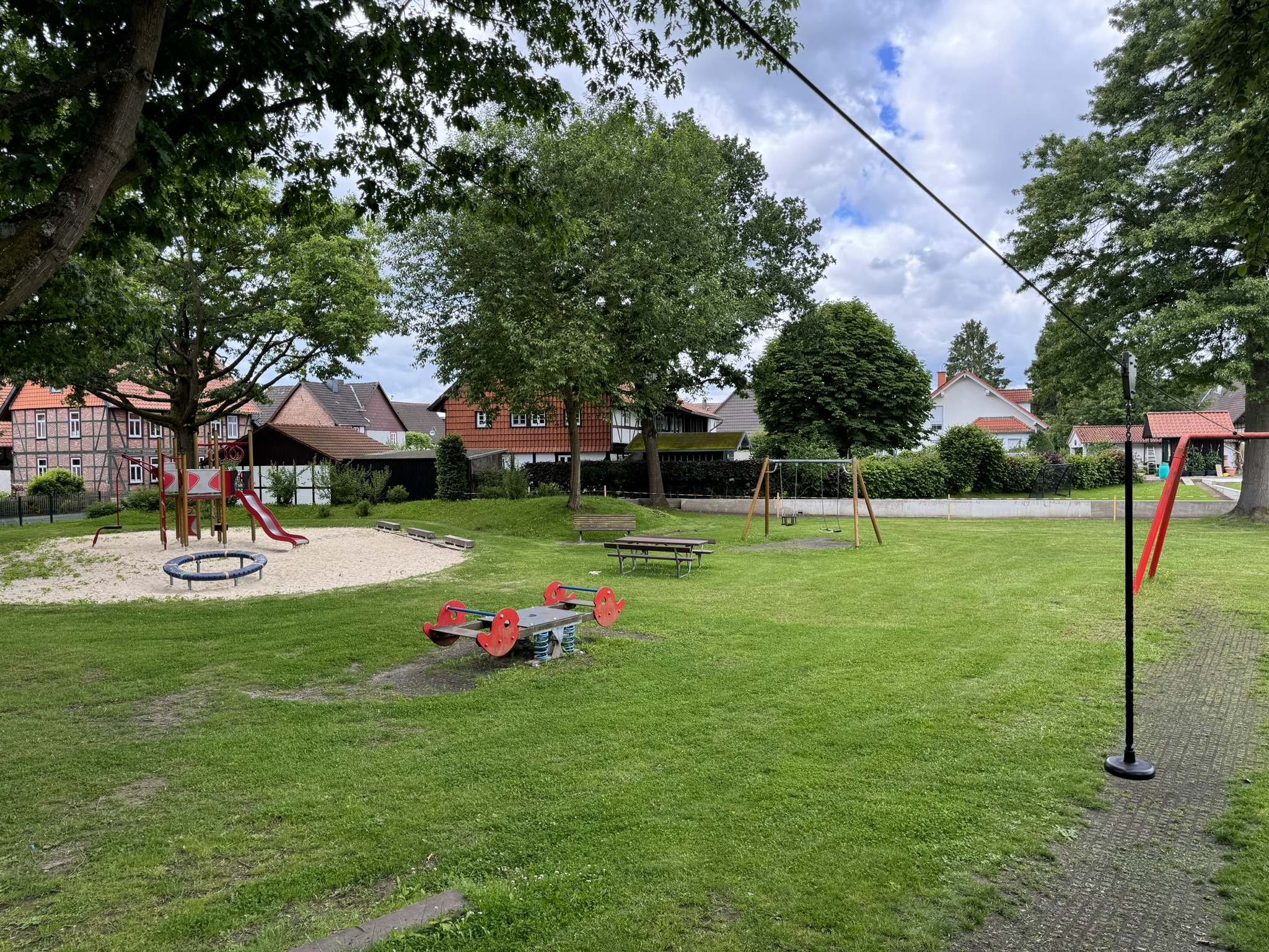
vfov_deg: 56.8
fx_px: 880
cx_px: 634
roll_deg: -0.8
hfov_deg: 71.6
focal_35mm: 24
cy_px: 476
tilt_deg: -2.2
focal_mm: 6.76
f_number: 1.78
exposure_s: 1/723
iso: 80
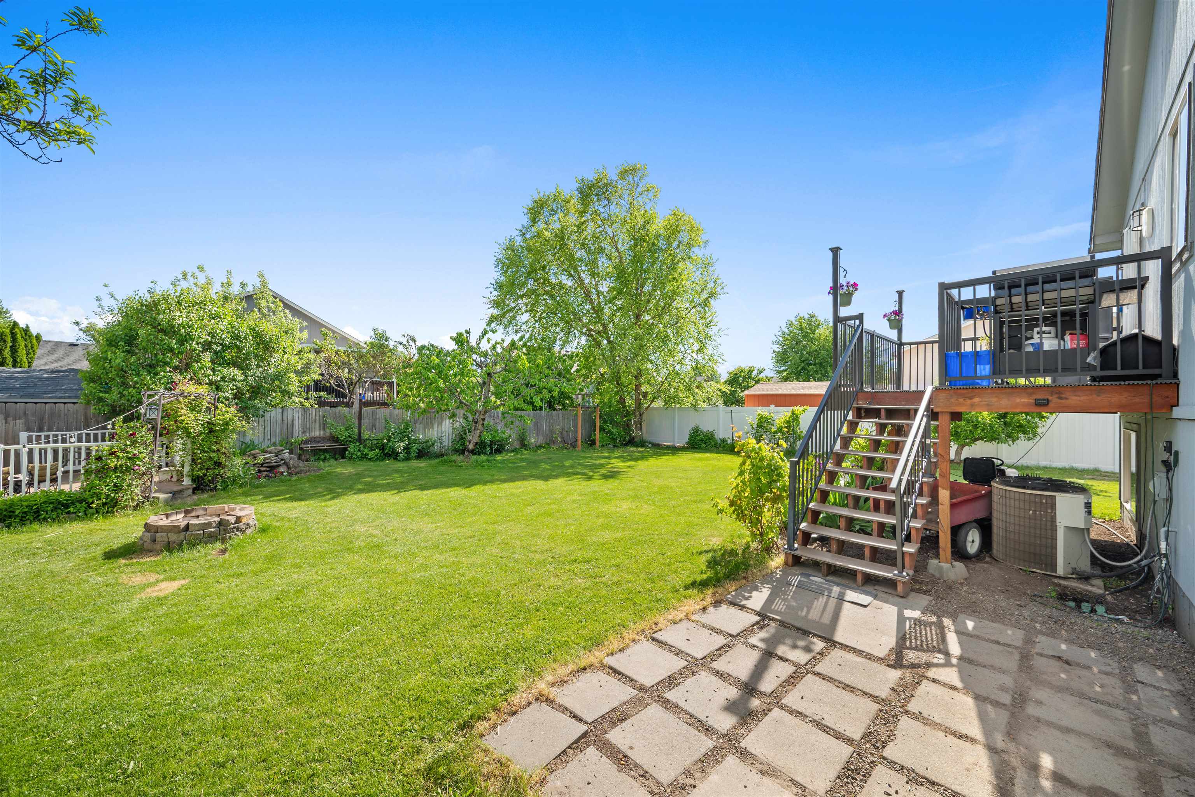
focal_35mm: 14
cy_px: 398
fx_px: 465
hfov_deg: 104.3
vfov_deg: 81.2
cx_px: 598
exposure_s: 1/30
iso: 100
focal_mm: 14
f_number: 8
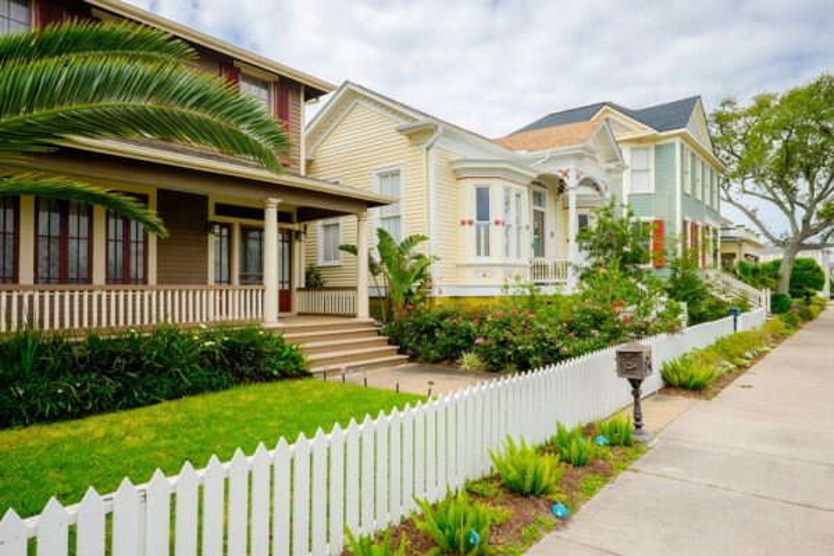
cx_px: 417
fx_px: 486
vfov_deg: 59.5
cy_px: 278
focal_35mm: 21
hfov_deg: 81.2
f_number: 8
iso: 500
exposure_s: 1/60
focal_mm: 14
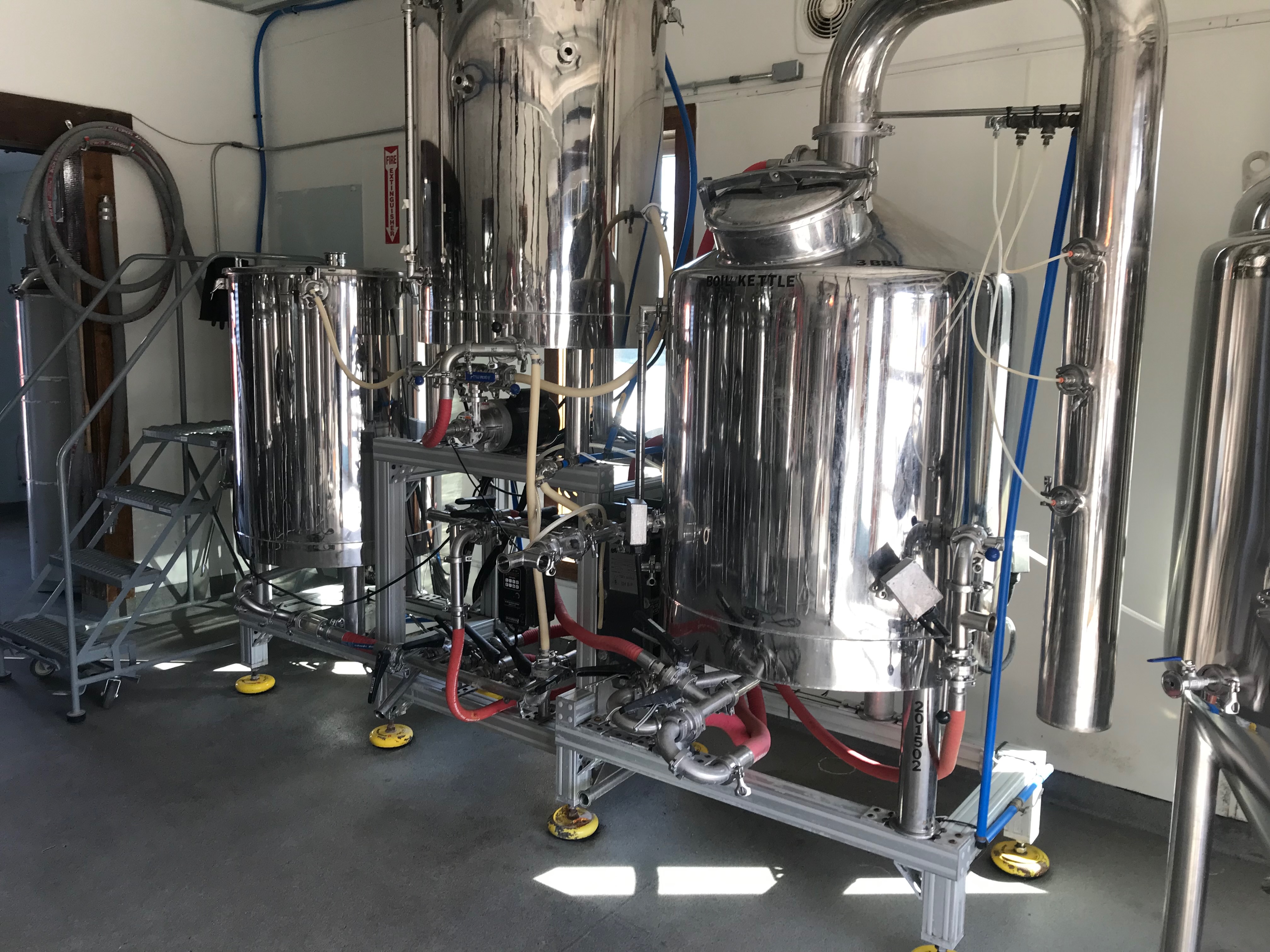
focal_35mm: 28
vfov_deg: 49.7
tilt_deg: -6.6
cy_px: 476
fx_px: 1027
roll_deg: -1.5
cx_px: 635
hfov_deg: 63.4
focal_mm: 3.99
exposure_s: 1/60
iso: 25
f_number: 1.8
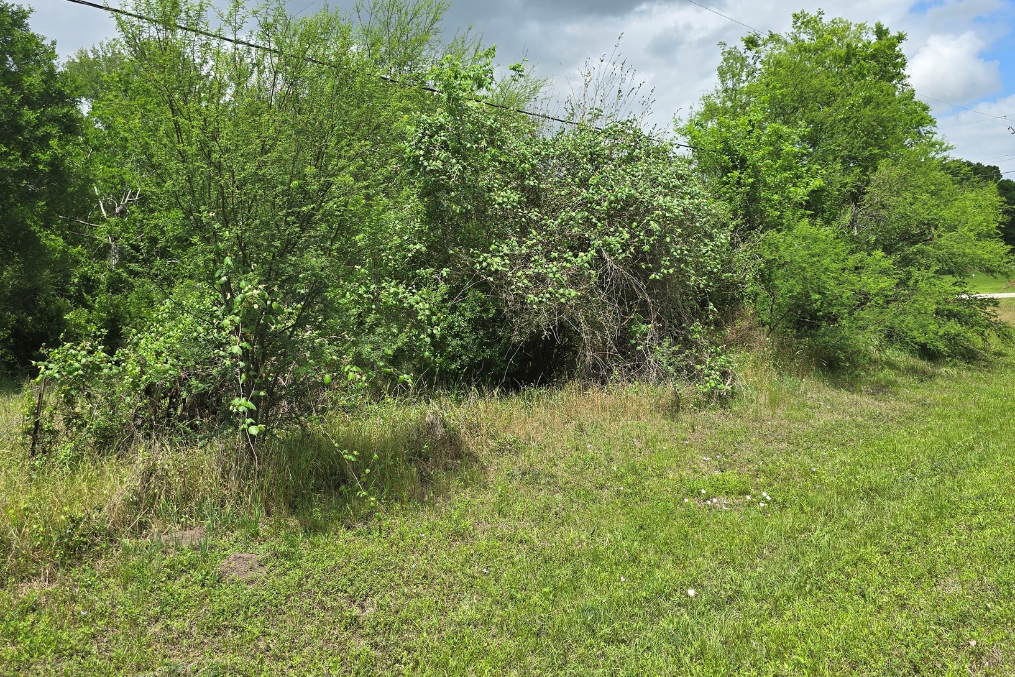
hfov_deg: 61.9
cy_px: 285
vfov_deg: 43.5
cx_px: 513
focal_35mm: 30
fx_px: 846
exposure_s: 1/861
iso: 12
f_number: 1.7
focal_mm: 6.3
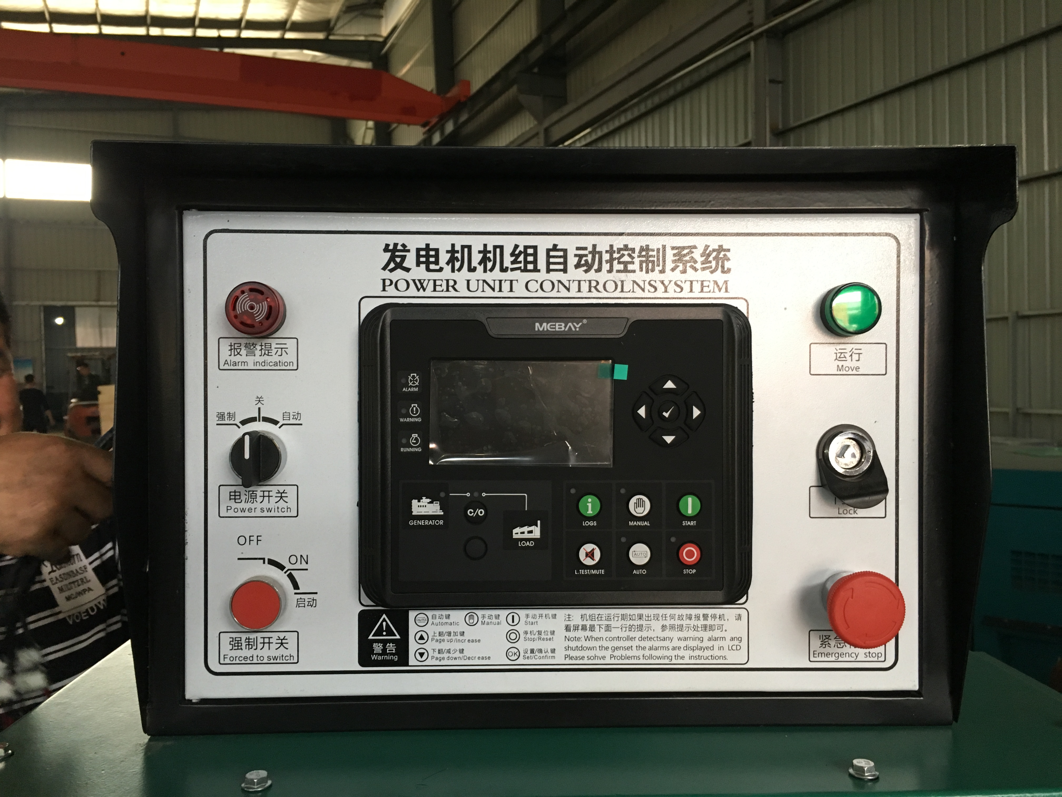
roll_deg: +1.9
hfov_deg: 61.7
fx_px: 890
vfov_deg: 48.2
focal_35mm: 29
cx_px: 531
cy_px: 398
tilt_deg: -0.4
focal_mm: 4.15
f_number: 2.2
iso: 160
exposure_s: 1/33
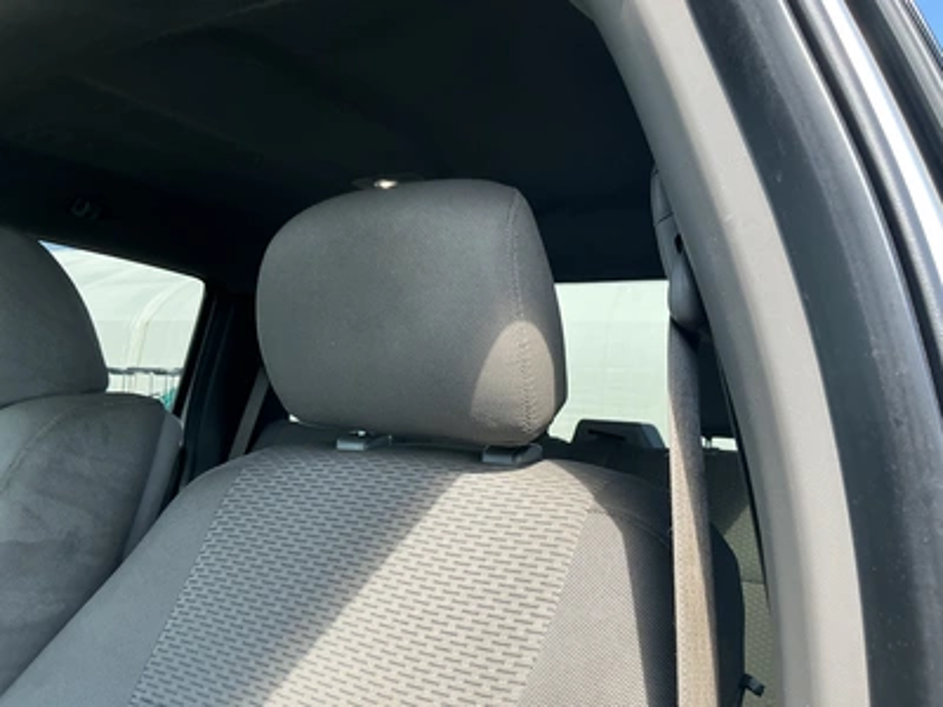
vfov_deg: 49.7
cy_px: 354
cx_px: 472
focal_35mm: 28
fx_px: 763
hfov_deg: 63.4
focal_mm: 3
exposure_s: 1/197
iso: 20
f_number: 1.8
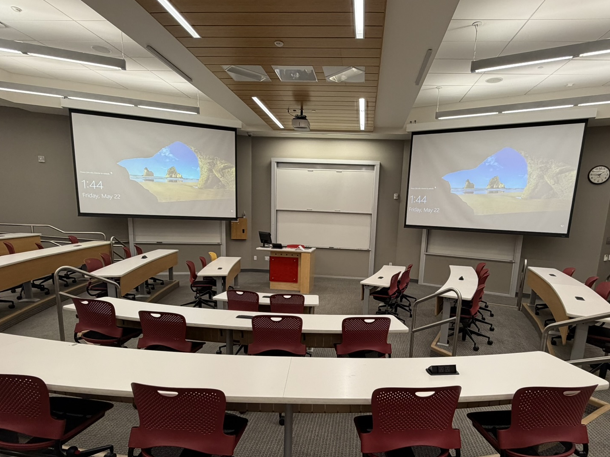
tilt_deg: -10.9
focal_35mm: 20
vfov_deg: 65.3
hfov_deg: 81.5
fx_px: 352
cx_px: 337
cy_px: 277
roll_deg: -2.2
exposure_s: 1/120
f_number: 2.2
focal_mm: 2.22
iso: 250
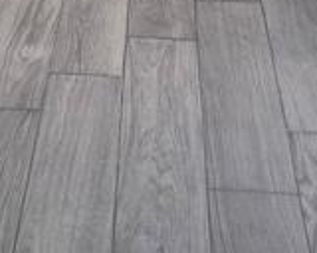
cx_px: 93
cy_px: -472
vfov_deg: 11.8
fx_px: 760
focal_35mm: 81
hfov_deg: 23.4
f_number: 1.9
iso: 160
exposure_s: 1/60
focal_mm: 2.2
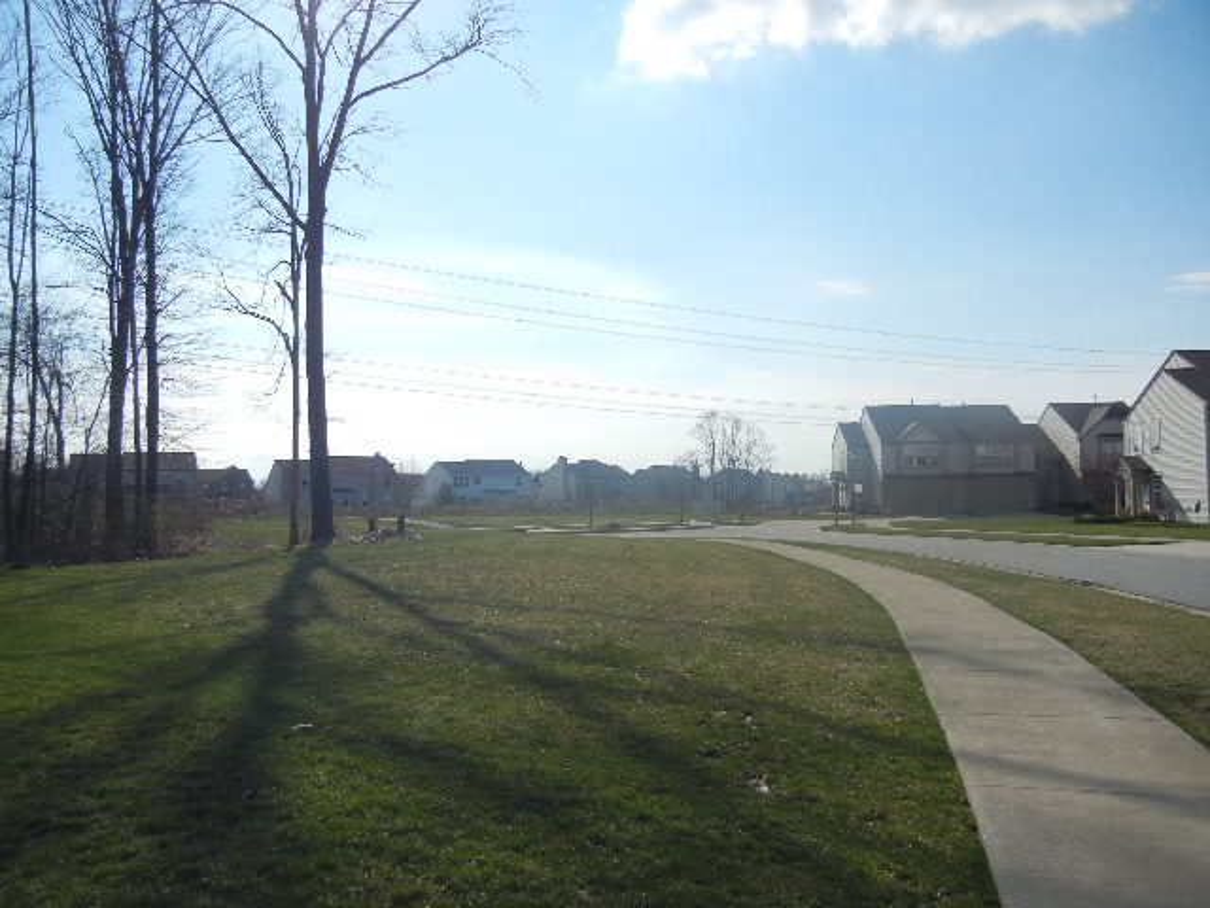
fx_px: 1049
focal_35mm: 30
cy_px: 454
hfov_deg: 60.0
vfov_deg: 46.8
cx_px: 605
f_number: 7
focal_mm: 5.4
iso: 160
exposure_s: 1/825
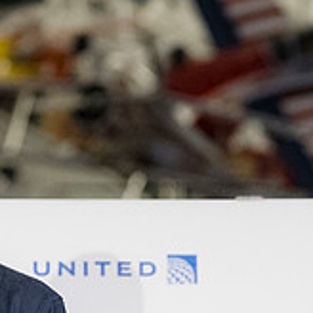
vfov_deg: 4.7
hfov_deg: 4.7
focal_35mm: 373
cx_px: -136
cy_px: 351
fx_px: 3816
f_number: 2.8
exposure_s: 1/200
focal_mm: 83
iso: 1250
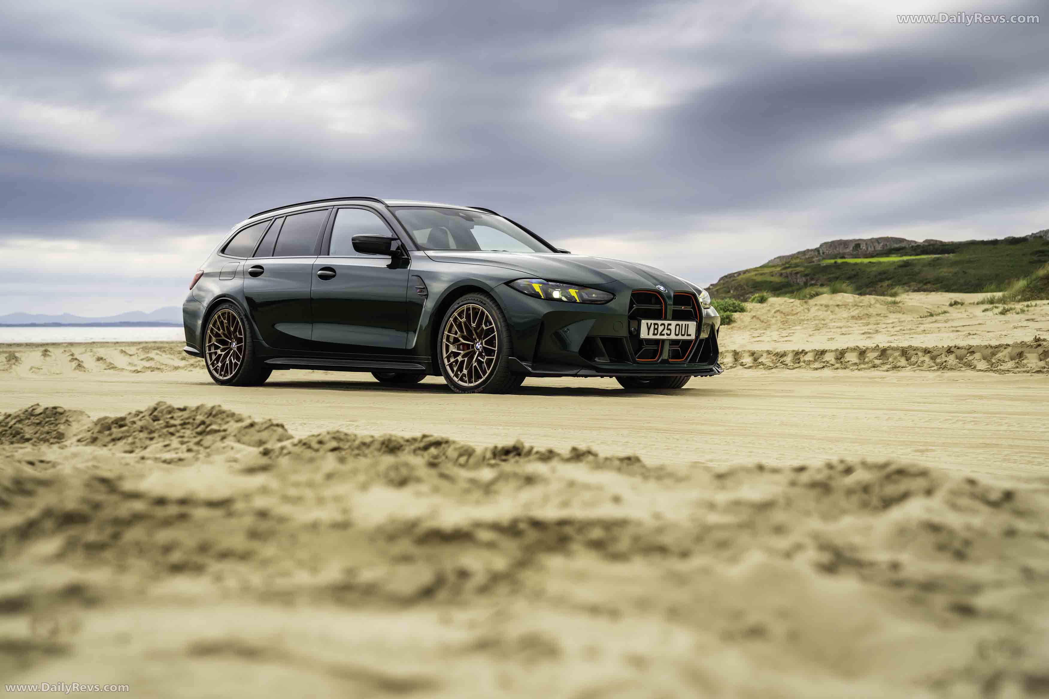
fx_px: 1457
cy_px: 350
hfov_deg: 39.6
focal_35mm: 50
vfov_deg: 27.0
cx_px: 524
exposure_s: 1/640
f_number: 5
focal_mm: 50
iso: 400
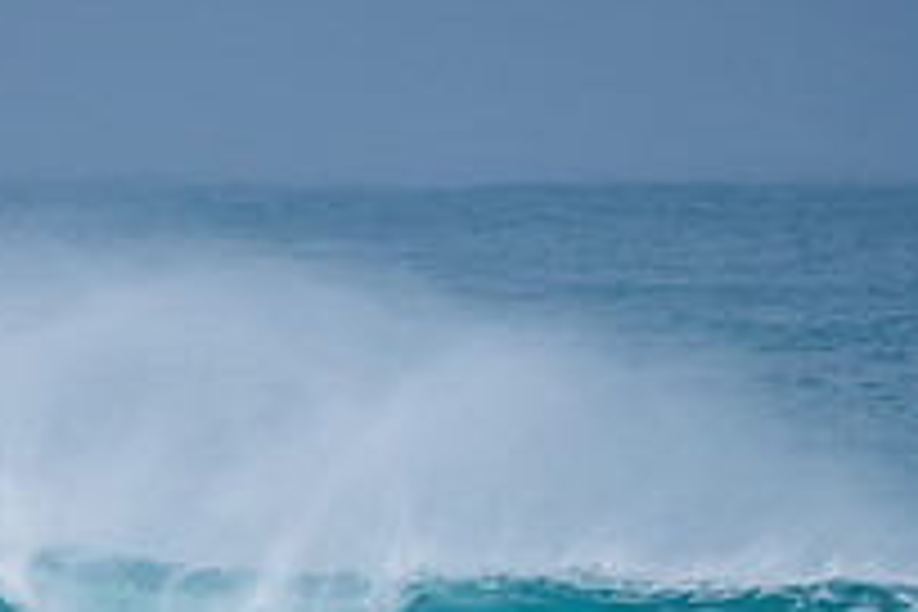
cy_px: 720
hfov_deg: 1.2
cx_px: 140
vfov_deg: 0.8
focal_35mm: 1744
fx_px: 44469
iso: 180
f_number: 5.6
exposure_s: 1/1250
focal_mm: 500
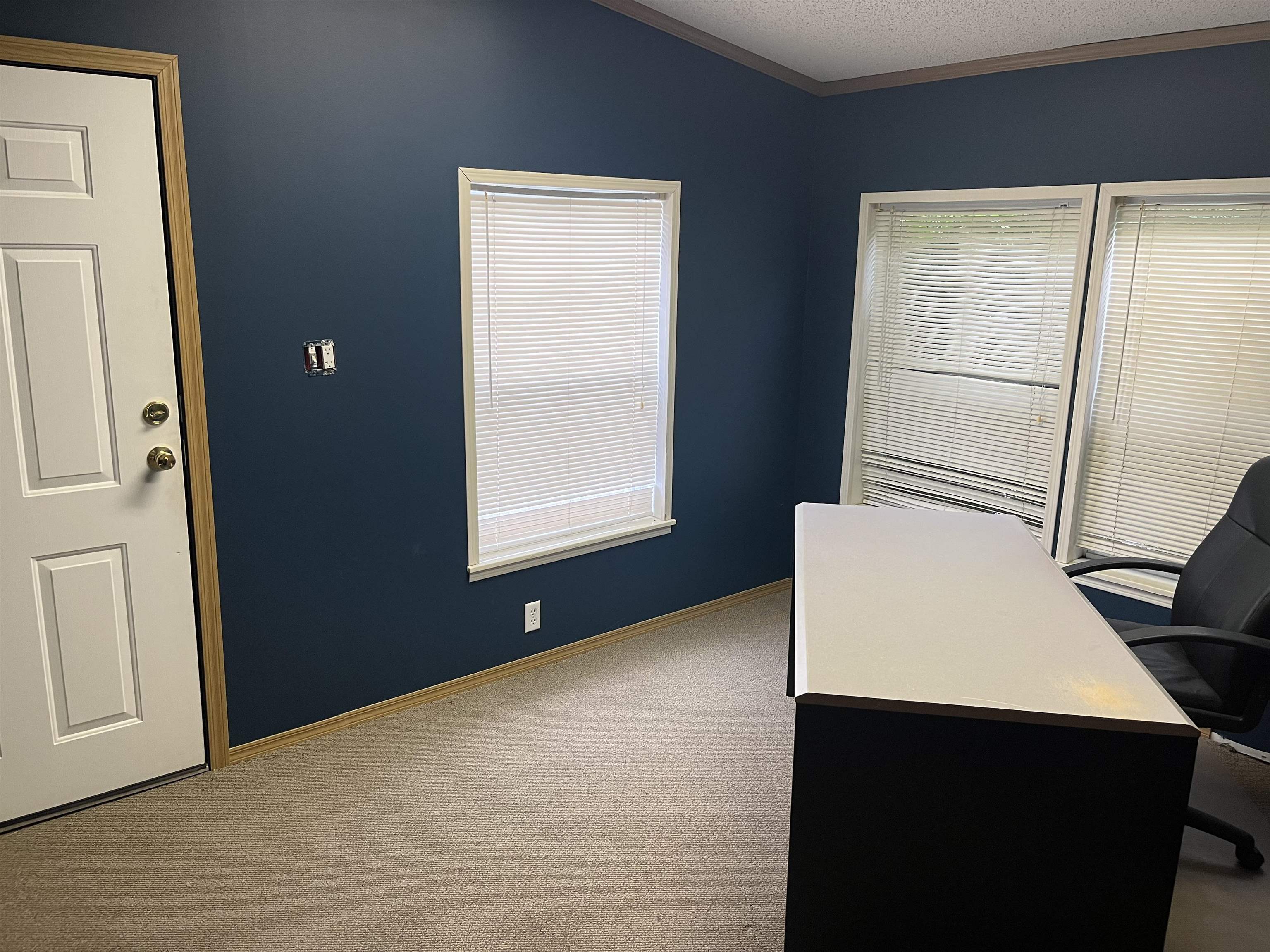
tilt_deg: -13.5
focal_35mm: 26
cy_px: 476
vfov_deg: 53.1
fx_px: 954
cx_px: 635
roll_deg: -1.3
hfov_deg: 67.3
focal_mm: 5.1
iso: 100
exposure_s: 1/60
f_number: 1.6
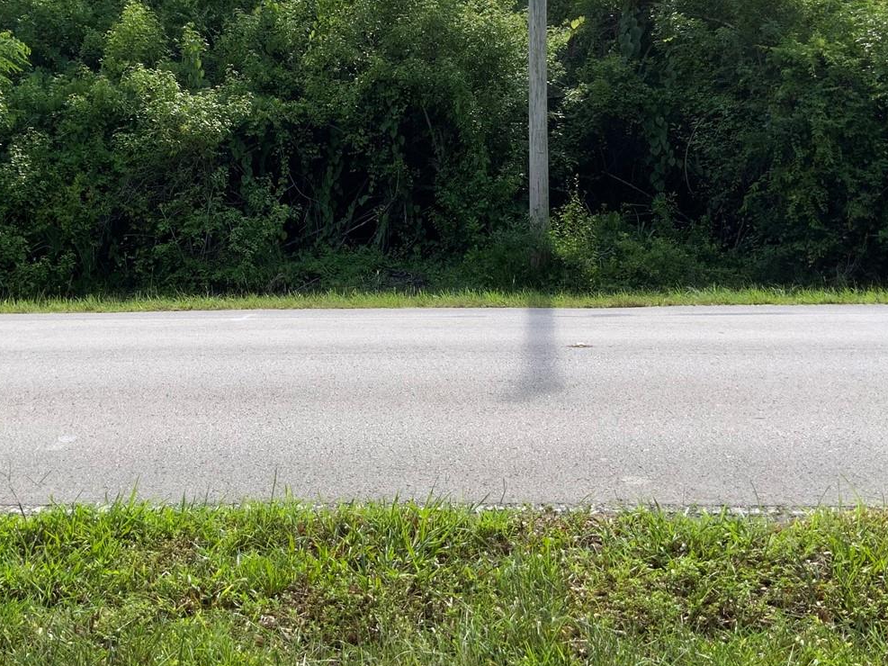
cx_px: 392
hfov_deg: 40.4
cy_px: 150
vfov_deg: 30.3
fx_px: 1206
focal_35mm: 47
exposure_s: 1/759
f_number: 1.8
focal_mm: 3
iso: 16
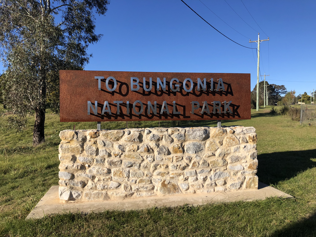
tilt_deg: -0.8
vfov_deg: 49.7
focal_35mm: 28
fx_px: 256
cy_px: 118
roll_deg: +0.7
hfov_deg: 63.4
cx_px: 158
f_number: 1.8
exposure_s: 1/2525
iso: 20
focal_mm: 3.99
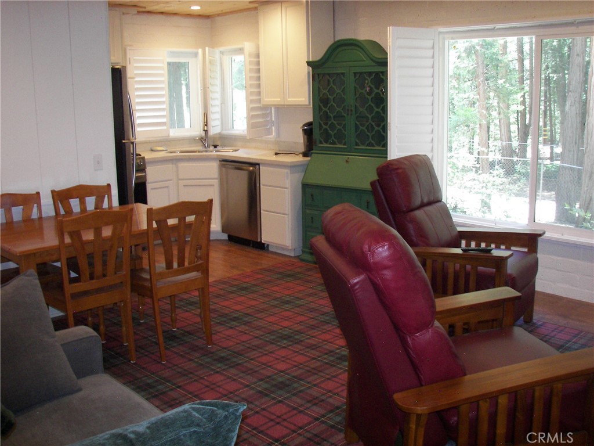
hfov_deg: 51.4
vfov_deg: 39.7
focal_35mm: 36
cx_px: 297
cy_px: 223
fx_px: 618
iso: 160
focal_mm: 6
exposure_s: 1/30
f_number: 2.8
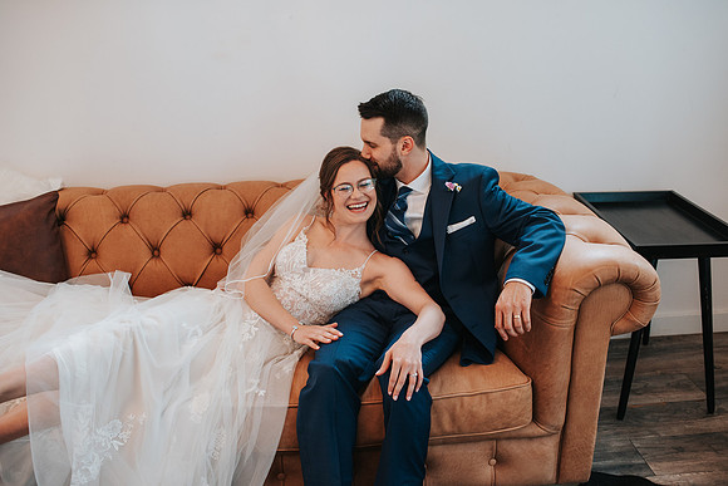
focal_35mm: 35
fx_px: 708
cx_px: 364
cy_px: 243
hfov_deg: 54.4
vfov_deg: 37.9
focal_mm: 35
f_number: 3.2
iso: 1000
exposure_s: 1/125
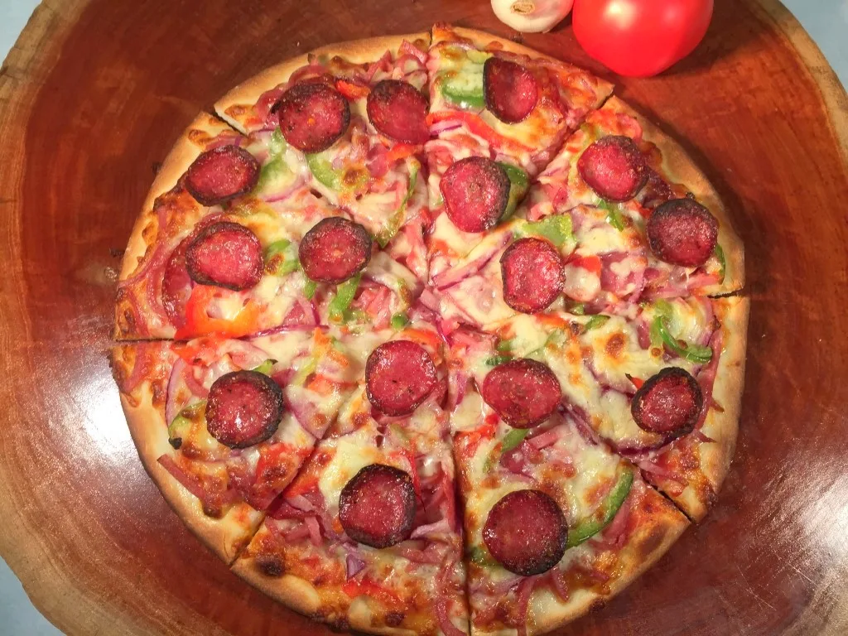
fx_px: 710
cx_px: 424
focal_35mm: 29
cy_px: 318
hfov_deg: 61.7
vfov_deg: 48.2
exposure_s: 1/100
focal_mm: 4.15
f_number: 2.2
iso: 40
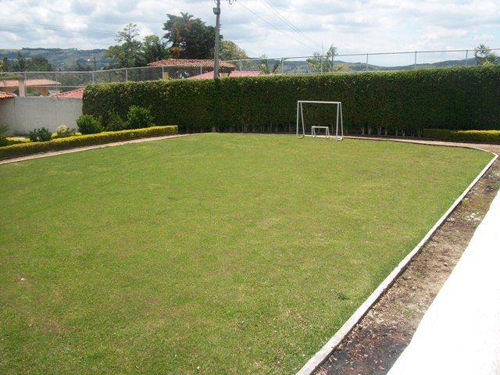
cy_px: 188
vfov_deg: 44.2
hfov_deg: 56.8
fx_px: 462
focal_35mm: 32
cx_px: 250
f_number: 5.5
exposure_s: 1/320
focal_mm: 5.7
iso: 80
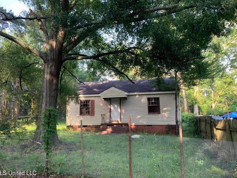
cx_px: 112
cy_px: 80
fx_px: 205
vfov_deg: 46.7
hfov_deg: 59.9
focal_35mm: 30
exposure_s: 1/122
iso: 40
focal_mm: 4.25
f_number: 1.8
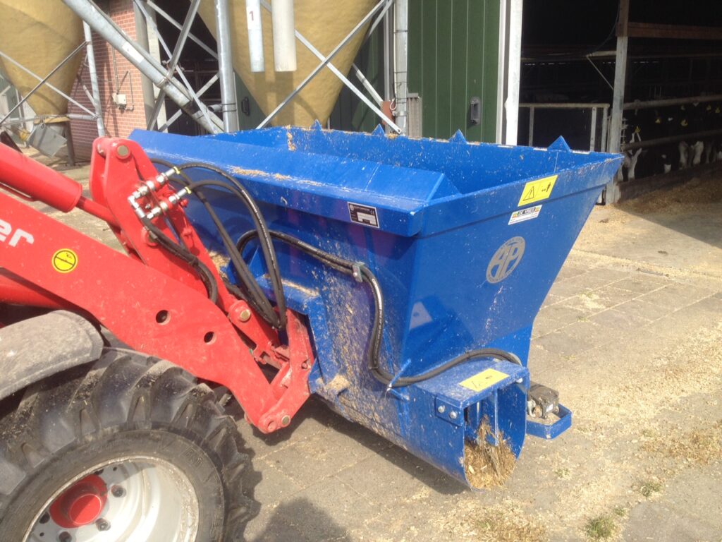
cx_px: 361
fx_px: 730
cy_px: 271
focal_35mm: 35
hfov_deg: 52.6
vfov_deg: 40.7
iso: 50
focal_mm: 4.28
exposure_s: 1/690
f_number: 2.4
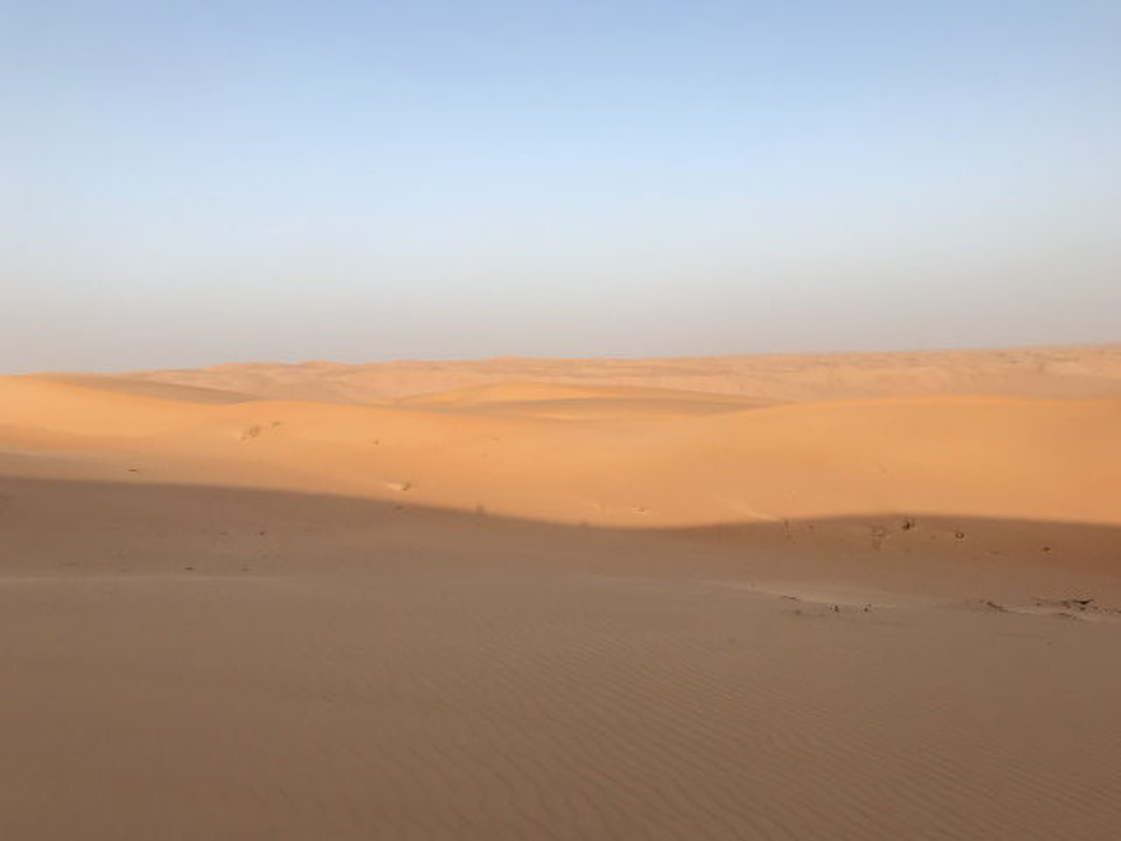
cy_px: 420
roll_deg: +3.8
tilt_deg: -5.1
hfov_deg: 63.4
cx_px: 560
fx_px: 907
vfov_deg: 49.7
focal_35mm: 28
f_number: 1.8
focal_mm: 3.99
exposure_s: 1/1570
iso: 20
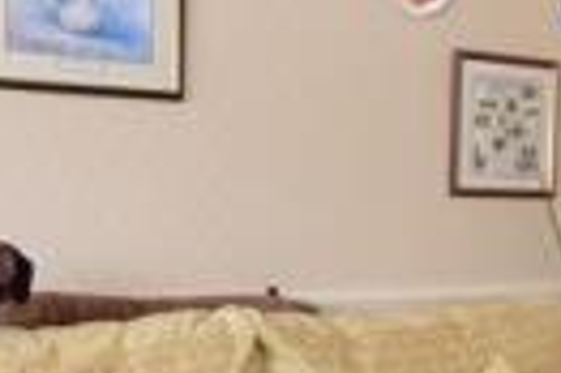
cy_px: 212
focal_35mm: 75
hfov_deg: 24.0
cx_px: 711
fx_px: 1167
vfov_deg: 18.1
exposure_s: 1/1.3
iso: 400
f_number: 22
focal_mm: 10
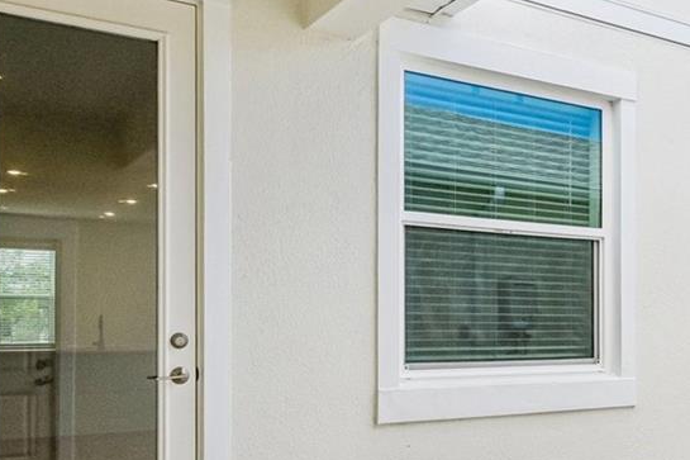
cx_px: 633
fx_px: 871
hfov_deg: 39.7
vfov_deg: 29.3
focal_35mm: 45
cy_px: 321
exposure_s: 1/800
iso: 400
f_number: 8
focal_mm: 15.5
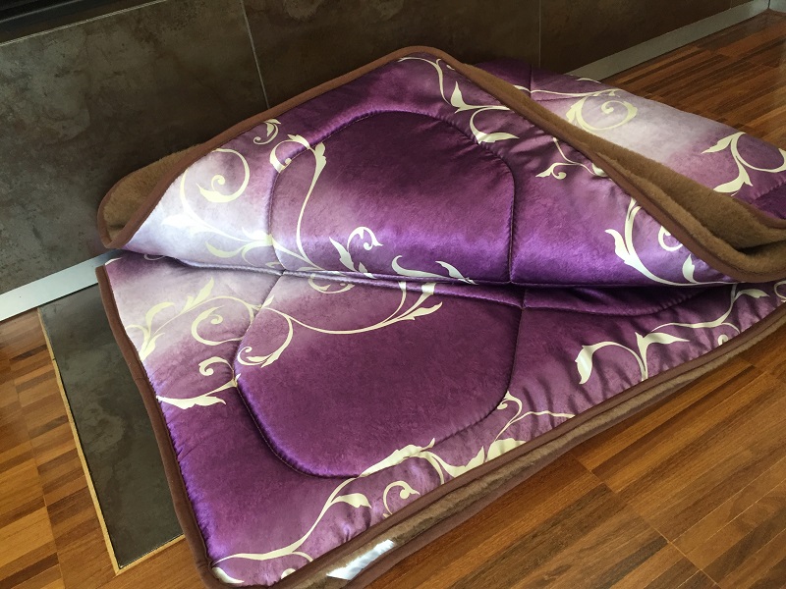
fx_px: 658
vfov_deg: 48.2
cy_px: 294
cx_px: 393
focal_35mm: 29
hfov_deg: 61.7
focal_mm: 4.15
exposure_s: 1/33
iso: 64
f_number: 2.2
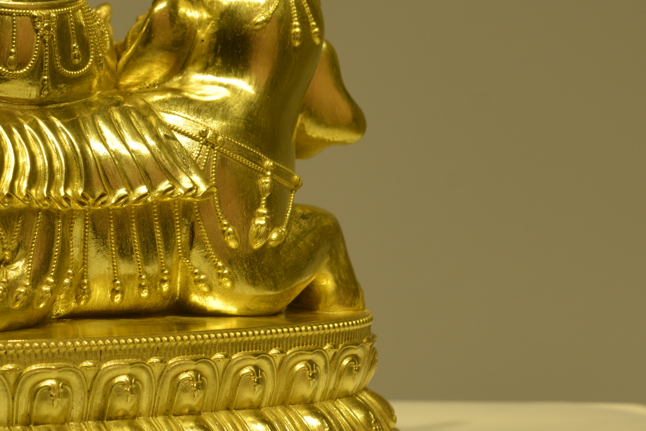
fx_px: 3428
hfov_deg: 10.7
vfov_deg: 7.2
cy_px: 41
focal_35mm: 191
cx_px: 21
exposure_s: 1/160
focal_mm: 70
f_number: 6.3
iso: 320
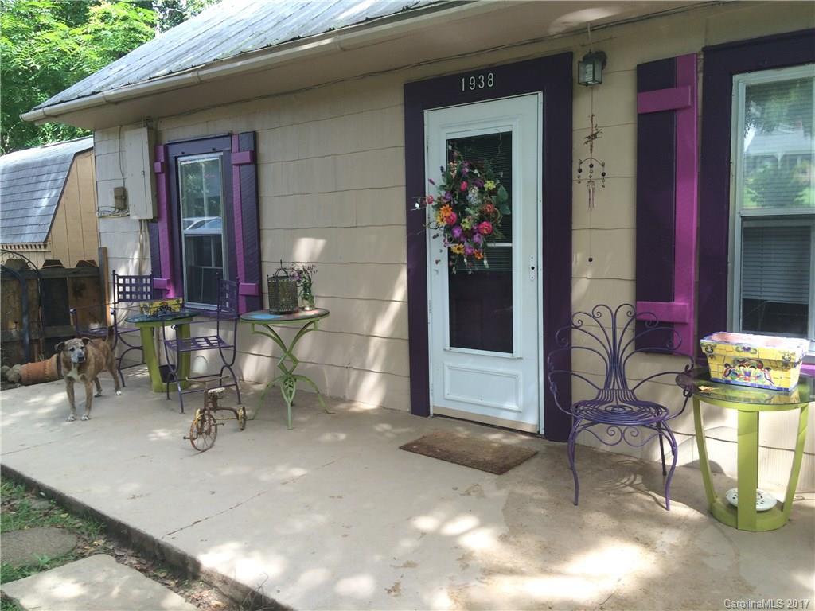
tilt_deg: -5.8
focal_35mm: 29
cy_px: 306
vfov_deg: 48.2
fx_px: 683
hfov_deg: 61.7
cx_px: 408
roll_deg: -0.9
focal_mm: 4.15
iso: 32
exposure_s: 1/176
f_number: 2.2
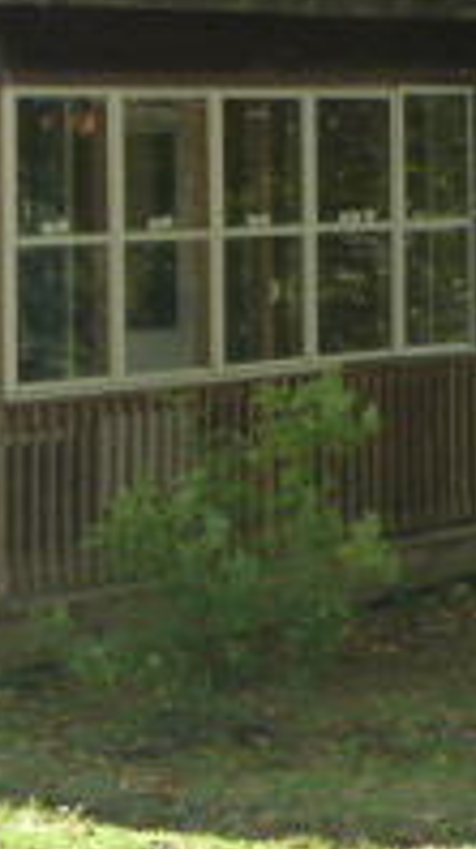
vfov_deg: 10.7
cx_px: 0
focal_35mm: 201
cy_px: 412
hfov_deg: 6.0
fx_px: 4522
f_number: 4.4
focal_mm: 10.1
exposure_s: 1/125
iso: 160
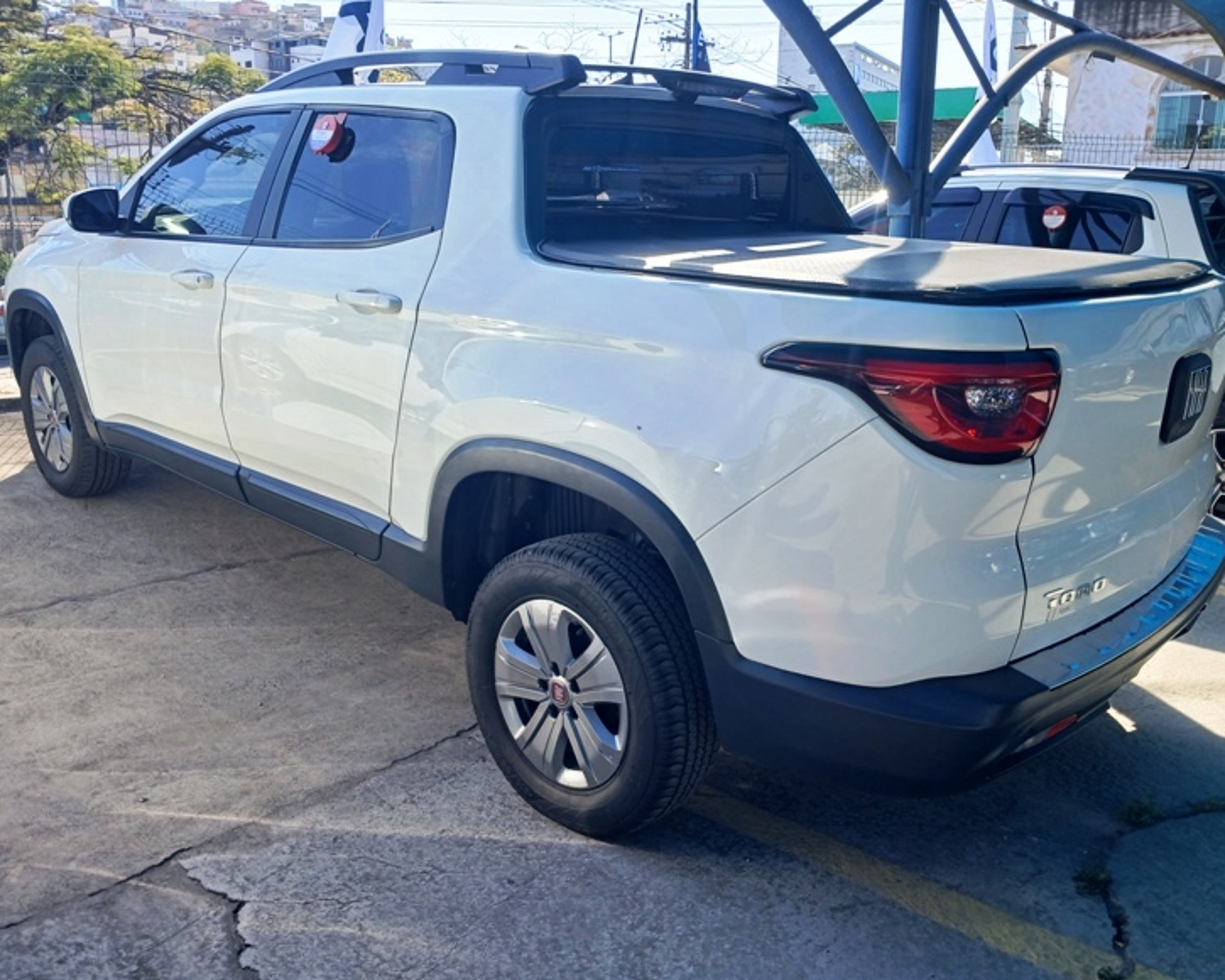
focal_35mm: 28
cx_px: 610
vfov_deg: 51.5
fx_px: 1015
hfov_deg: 62.2
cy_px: 485
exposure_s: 1/120
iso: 20
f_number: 1.8
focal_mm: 3.98
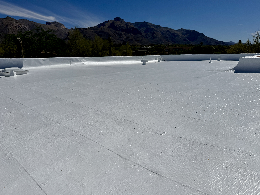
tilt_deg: -13.7
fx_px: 180
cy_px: 98
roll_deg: +0.7
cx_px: 130
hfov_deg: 71.6
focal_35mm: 24
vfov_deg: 56.8
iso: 80
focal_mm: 6.76
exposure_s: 1/28571
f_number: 1.78
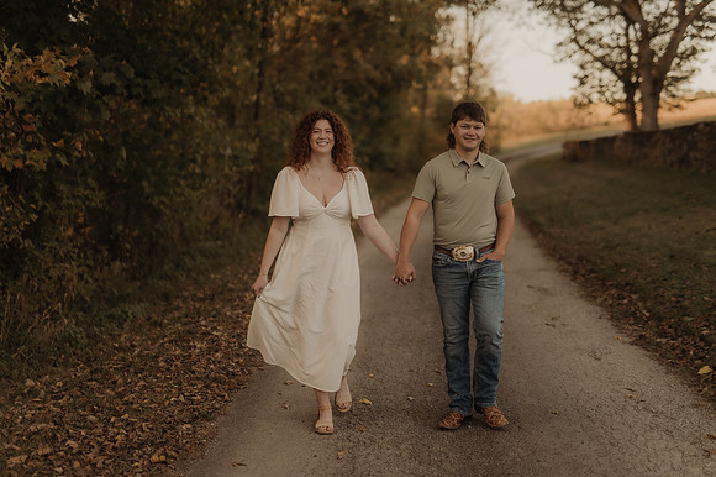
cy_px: 238
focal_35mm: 50
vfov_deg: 27.0
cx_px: 358
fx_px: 994
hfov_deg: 39.6
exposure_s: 1/640
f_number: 2.2
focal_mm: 50
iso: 160
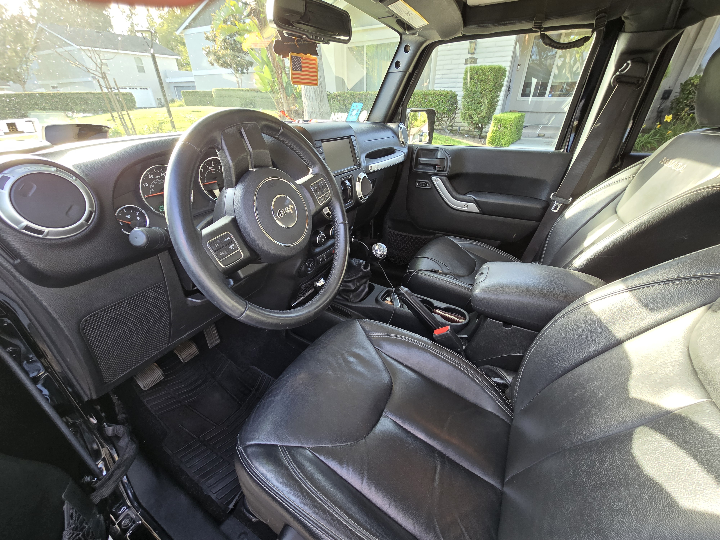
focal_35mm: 13
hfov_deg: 106.2
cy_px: 270
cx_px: 360
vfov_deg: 89.9
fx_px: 270
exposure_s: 1/60
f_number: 2.2
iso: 125
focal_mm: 2.2
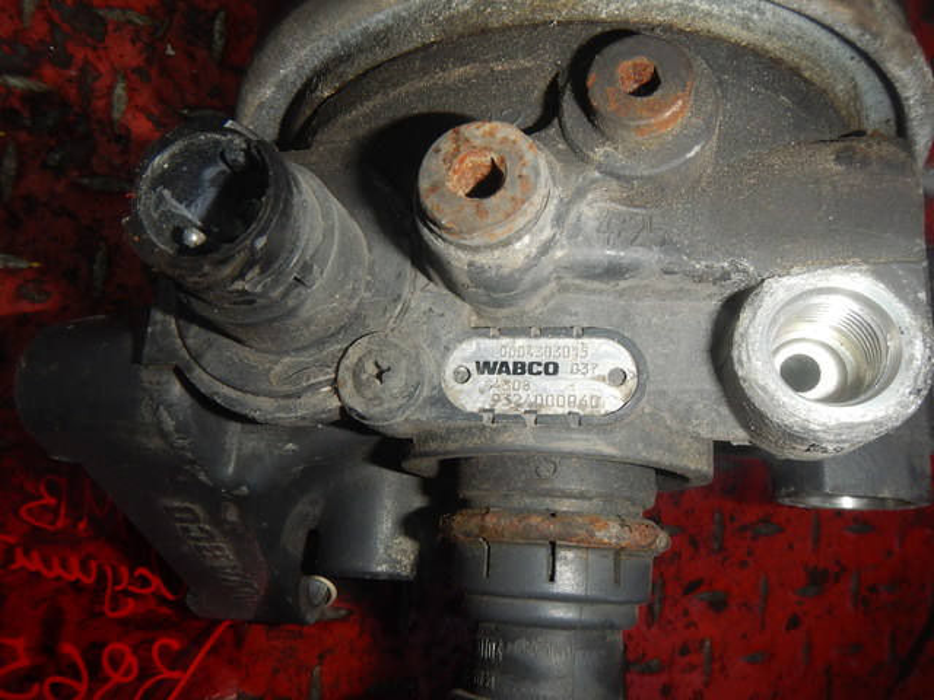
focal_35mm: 28
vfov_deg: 49.7
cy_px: 350
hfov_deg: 63.4
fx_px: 755
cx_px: 467
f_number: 7.8
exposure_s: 1/30
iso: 200
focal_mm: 5
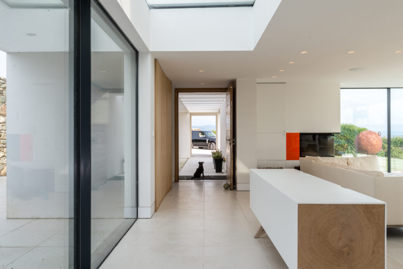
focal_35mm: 30
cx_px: 202
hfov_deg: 61.9
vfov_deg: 43.6
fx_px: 336
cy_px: 134
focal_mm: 30
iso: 100
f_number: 22
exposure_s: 1/6
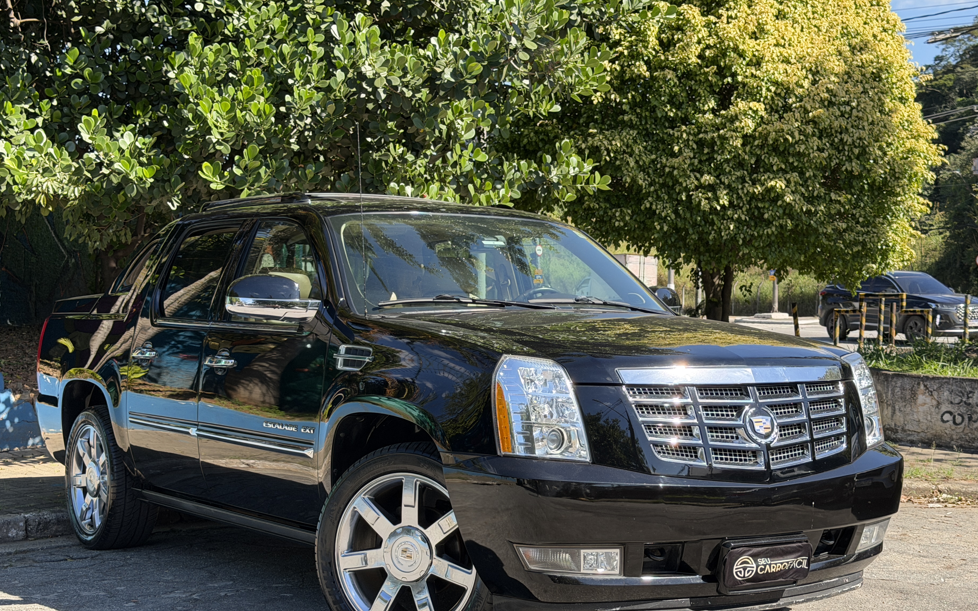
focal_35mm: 56
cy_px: 352
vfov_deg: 23.1
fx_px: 1493
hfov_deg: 36.3
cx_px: 494
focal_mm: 6.76
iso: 80
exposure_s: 1/1222
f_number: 1.78
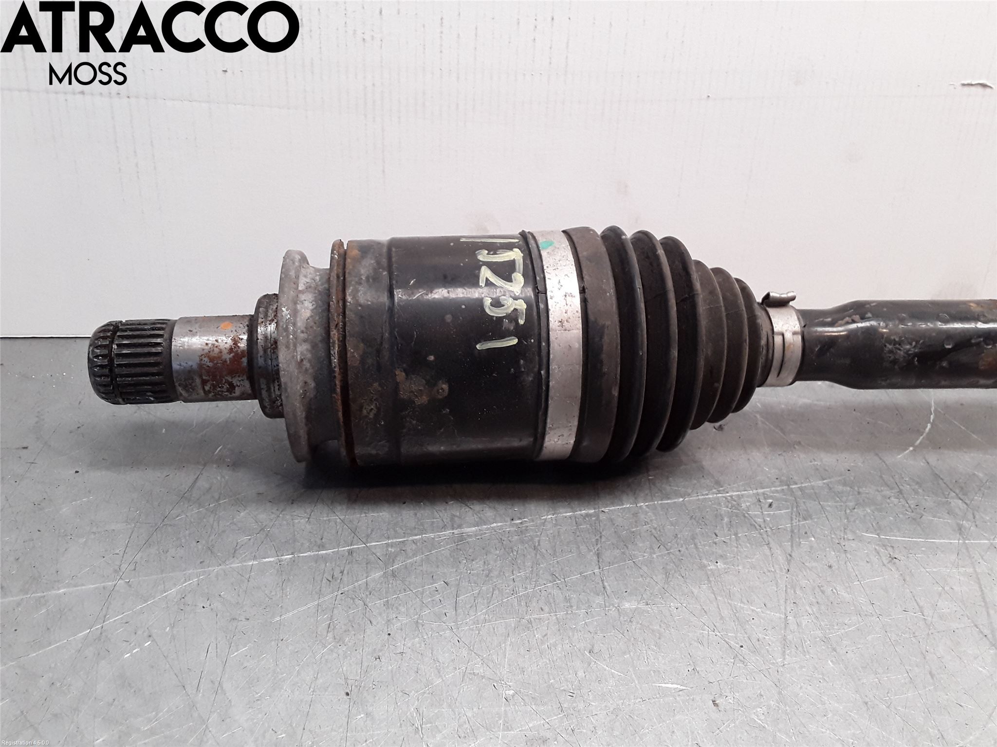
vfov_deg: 49.7
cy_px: 374
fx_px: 806
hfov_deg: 63.4
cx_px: 498
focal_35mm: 28
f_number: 1.9
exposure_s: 1/100
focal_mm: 2.91
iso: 100
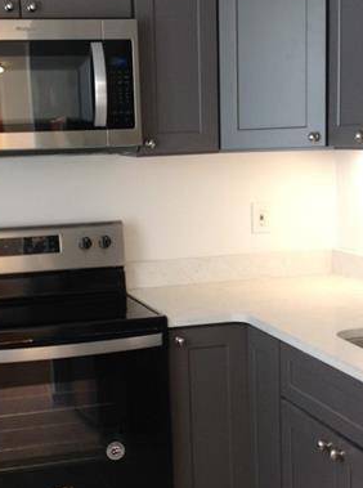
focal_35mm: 71
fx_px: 998
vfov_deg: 27.4
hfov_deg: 20.6
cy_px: 288
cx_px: 124
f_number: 2.4
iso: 50
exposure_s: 1/20
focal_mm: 4.28
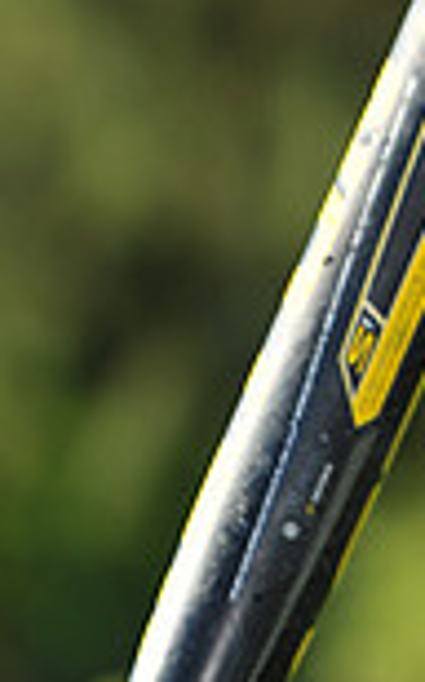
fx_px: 10342
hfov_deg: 2.4
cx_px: 111
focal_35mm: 557
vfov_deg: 3.8
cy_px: 1125
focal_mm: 145
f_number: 5
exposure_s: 1/500
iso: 200
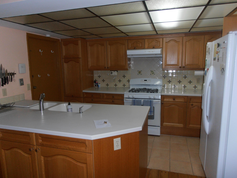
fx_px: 164
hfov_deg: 71.6
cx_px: 118
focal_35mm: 24
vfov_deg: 56.8
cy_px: 89
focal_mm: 4.2
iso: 125
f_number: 3
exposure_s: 1/30
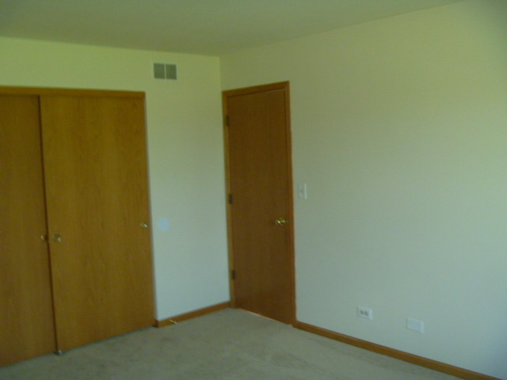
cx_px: 254
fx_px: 513
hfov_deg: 52.6
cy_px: 190
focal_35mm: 35
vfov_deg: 40.7
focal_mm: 6.3
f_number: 3.5
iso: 250
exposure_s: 1/30
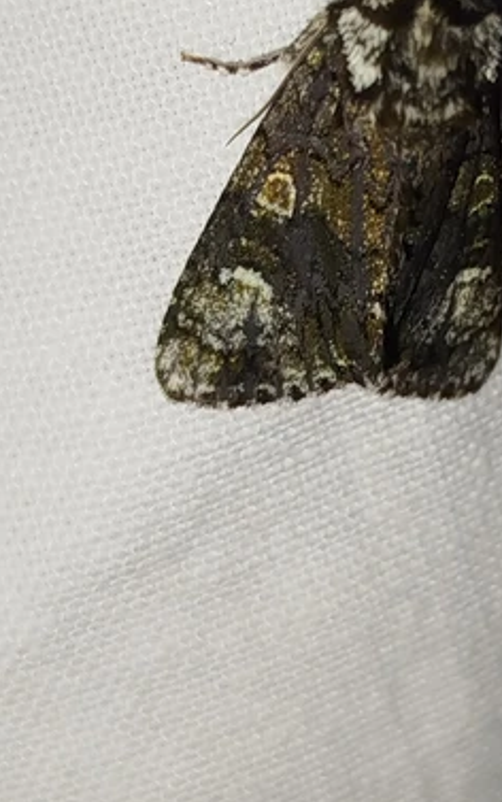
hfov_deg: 11.2
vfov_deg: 17.8
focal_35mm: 117
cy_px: 270
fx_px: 2558
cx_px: 423
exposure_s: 1/50
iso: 50
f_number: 1.7
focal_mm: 5.31
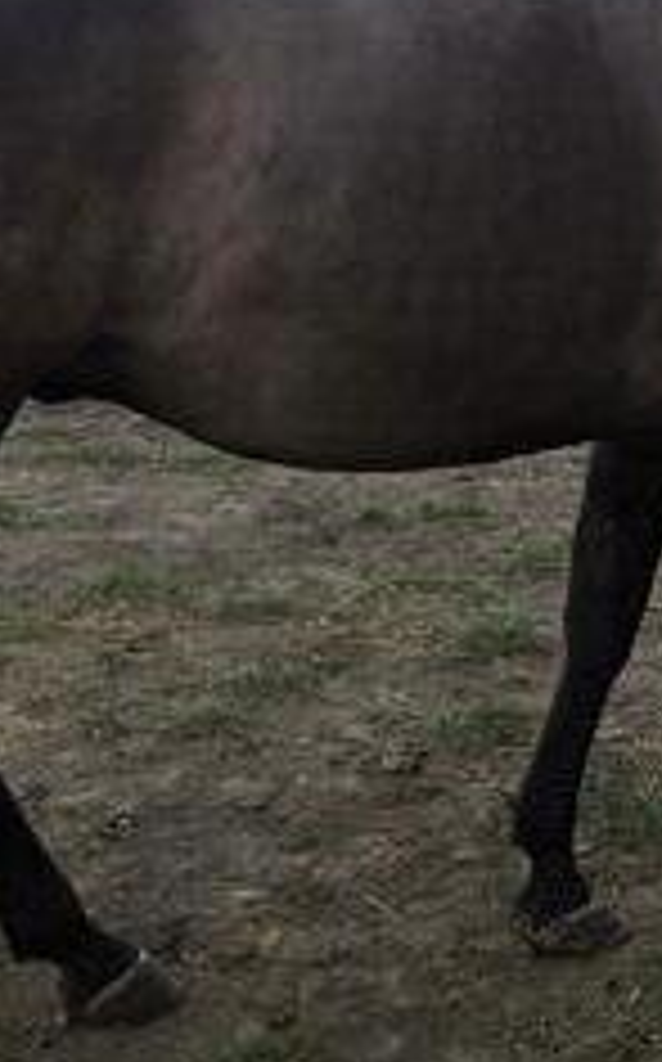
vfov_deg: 29.1
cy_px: 214
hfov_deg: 18.5
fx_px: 1997
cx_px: 617
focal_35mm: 69
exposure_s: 1/180
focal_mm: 5.4
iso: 40
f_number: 1.8
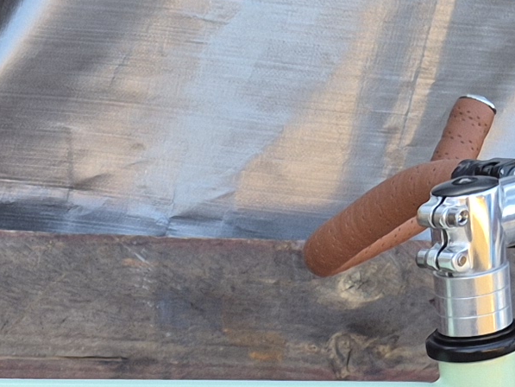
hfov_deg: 12.3
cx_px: -237
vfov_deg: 9.2
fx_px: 2292
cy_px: 720
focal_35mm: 154
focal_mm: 5.4
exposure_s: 1/180
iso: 40
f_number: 1.8
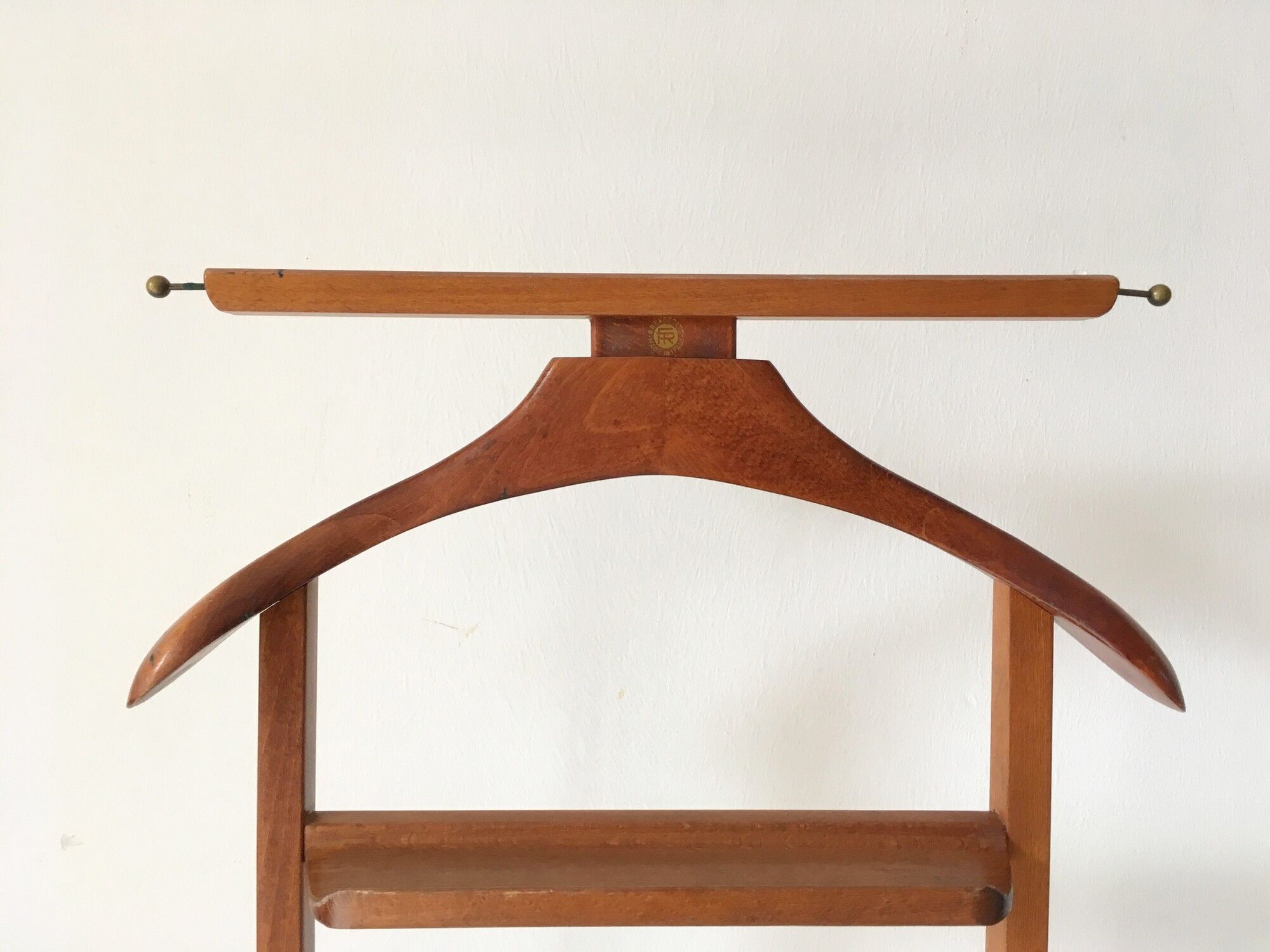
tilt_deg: -3.8
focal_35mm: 29
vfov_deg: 48.2
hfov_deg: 61.7
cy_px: 476
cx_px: 635
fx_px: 1064
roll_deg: -0.4
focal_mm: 4.15
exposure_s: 1/33
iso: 64
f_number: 2.2
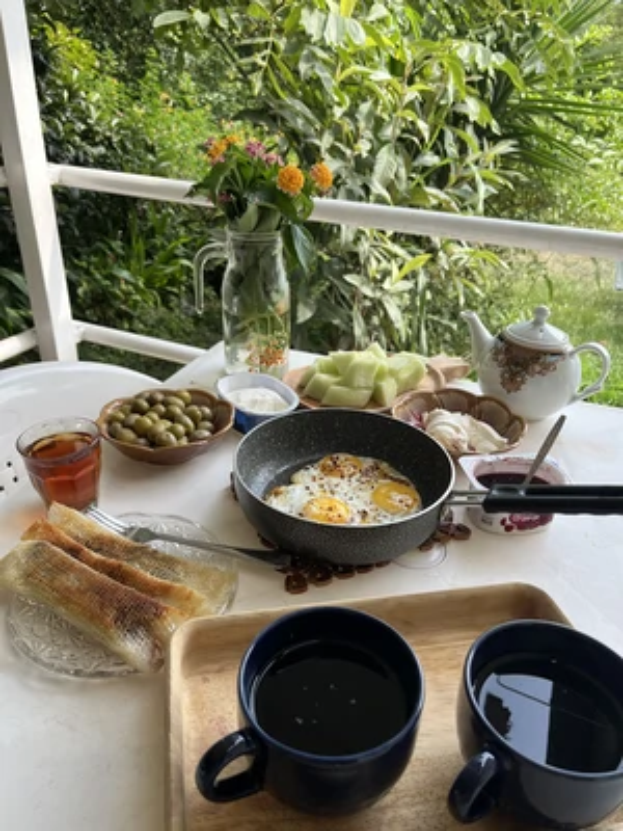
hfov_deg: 53.1
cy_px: 416
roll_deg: -2.0
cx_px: 312
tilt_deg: -29.1
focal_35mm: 26
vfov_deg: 67.3
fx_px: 624
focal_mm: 5.1
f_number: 1.6
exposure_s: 1/539
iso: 50
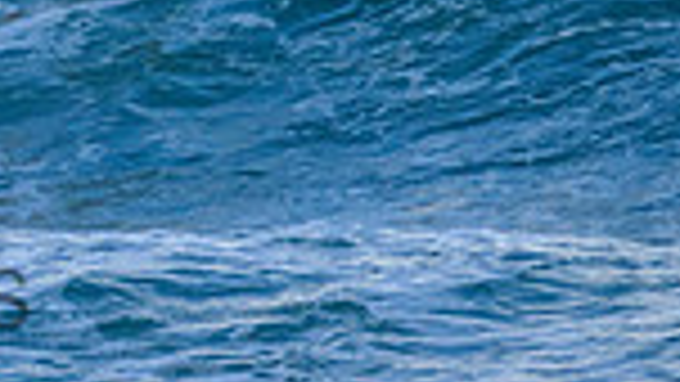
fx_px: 58052
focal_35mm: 3219
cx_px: -320
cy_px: -456
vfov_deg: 0.4
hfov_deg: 0.7
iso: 2800
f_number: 11
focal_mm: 800
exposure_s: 1/1600
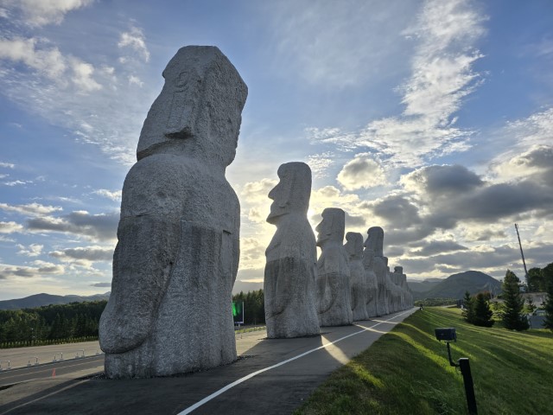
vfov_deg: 58.9
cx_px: 276
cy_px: 208
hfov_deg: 73.9
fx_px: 367
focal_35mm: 23
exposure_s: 1/1936
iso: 12
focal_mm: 6.3
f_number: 1.7
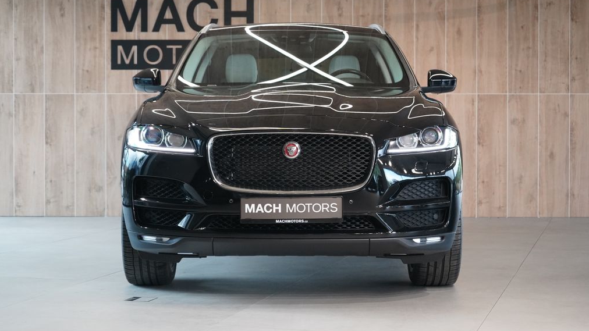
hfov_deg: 29.8
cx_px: 296
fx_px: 1109
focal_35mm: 71
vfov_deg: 17.0
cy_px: 136
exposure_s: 1/160
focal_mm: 67
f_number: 5.6
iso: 6400
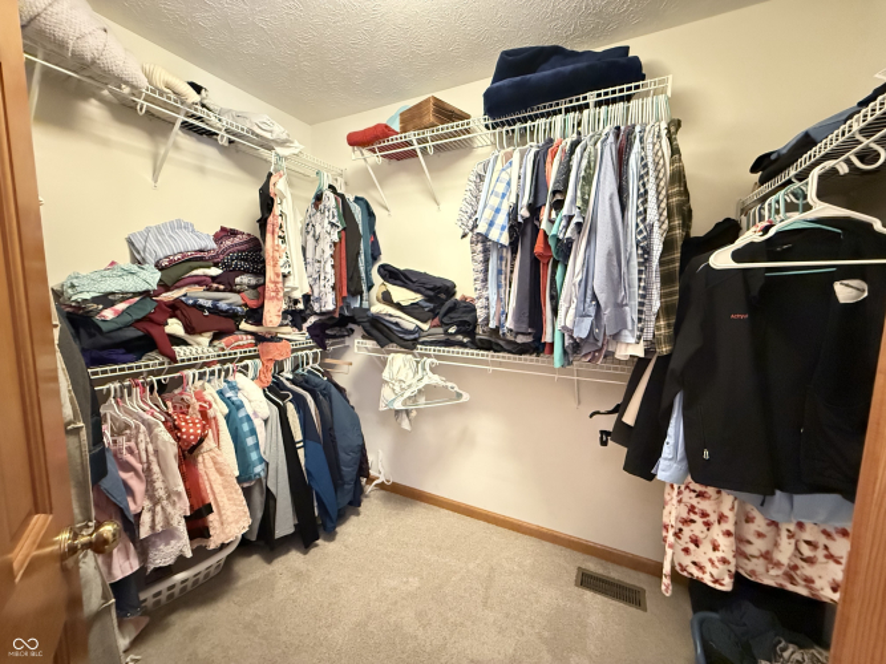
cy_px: 332
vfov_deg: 85.7
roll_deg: -1.2
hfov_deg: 102.1
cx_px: 443
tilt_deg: -6.3
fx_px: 358
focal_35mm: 14
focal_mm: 2.22
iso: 2000
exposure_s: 1/30
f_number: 2.2
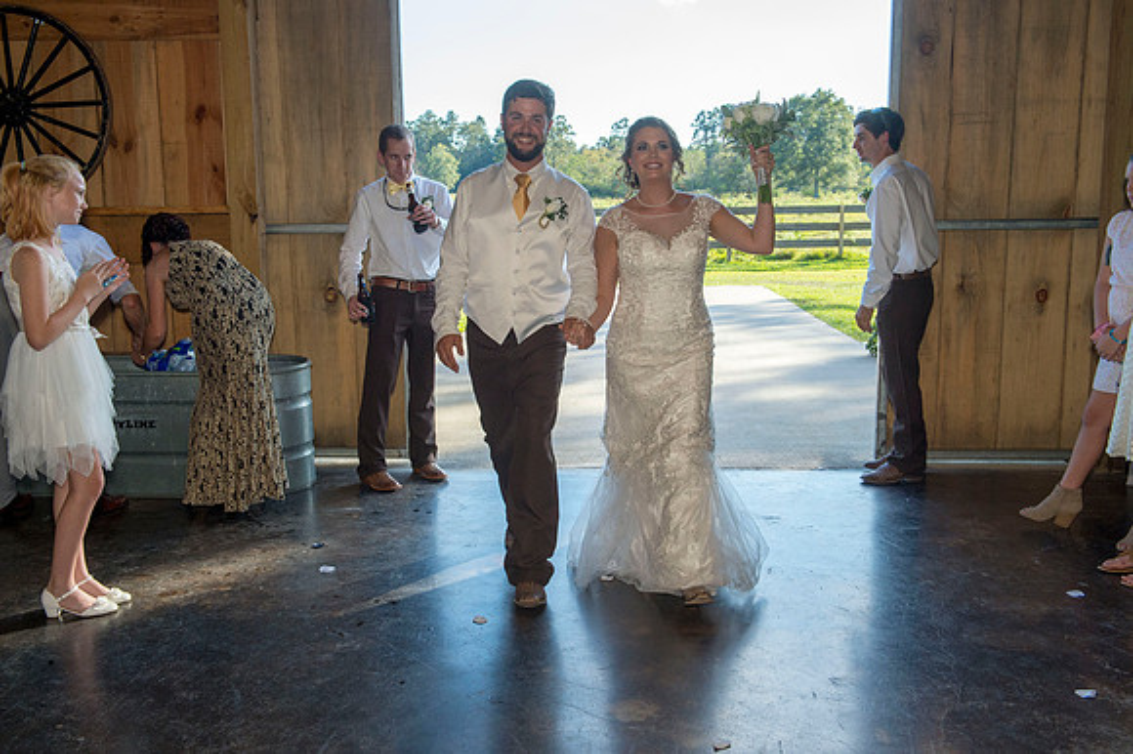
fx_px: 1195
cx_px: 566
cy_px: 377
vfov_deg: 35.0
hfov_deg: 50.7
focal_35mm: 38
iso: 1600
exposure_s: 1/1000
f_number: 8
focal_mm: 38
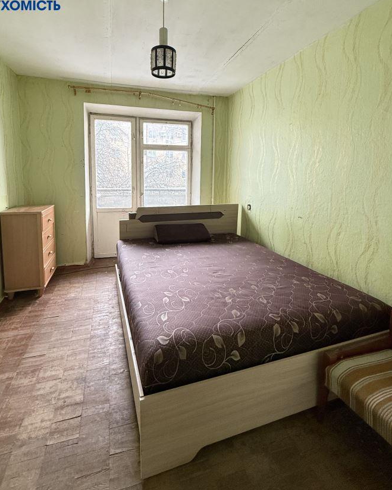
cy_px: 205
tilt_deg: -6.8
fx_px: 246
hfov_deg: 76.8
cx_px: 179
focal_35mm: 17
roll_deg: -1.4
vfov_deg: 88.9
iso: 400
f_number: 2.2
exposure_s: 1/60
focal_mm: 2.22
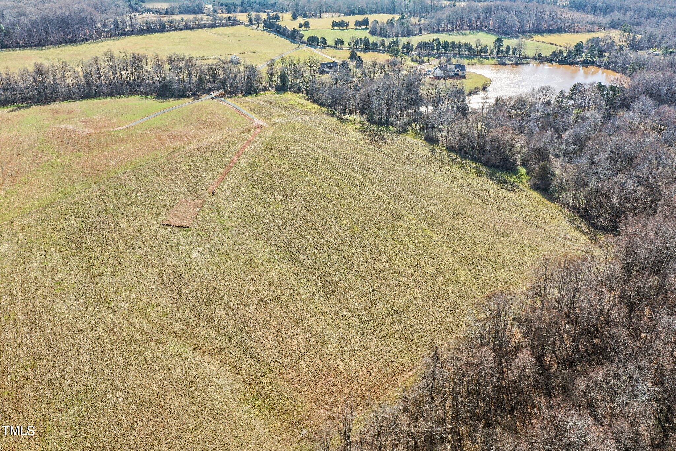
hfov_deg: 65.5
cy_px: 226
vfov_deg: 46.4
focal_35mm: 28
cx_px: 338
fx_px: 526
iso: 100
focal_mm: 10.26
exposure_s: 1/240
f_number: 5
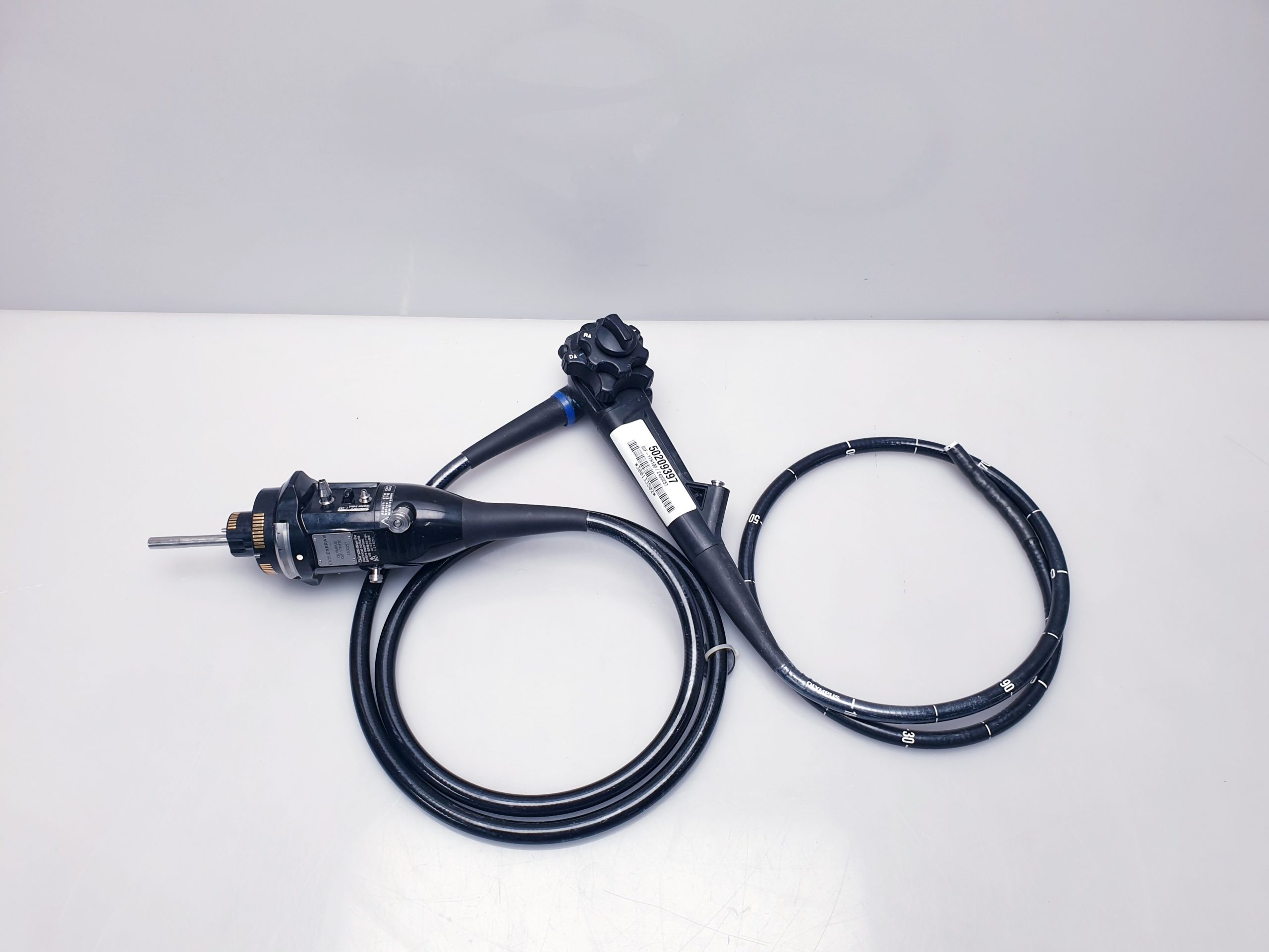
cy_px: 476
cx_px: 634
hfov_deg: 67.3
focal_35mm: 26
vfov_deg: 53.1
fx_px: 953
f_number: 2.4
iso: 50
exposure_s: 1/50
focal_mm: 4.3
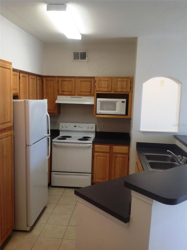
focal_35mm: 35
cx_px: 94
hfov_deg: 40.6
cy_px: 125
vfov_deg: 52.7
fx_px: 253
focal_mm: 4.28
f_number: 2.4
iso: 50
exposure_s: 1/30
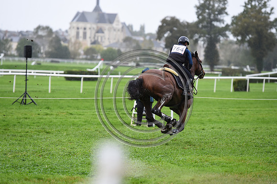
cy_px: 92
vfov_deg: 8.6
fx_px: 1230
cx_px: 138
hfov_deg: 12.8
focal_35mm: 160
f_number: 3.5
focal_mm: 160
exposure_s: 1/1250
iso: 1100
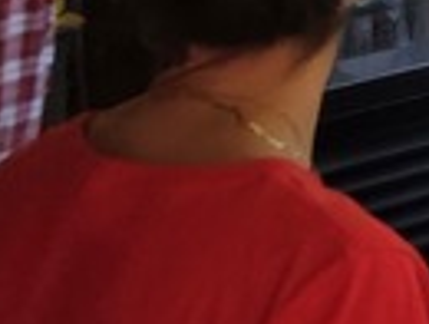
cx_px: 1416
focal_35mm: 181
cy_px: -496
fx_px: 2247
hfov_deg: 8.5
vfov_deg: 7.6
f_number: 1.7
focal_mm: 6.3
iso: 100
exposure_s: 1/120
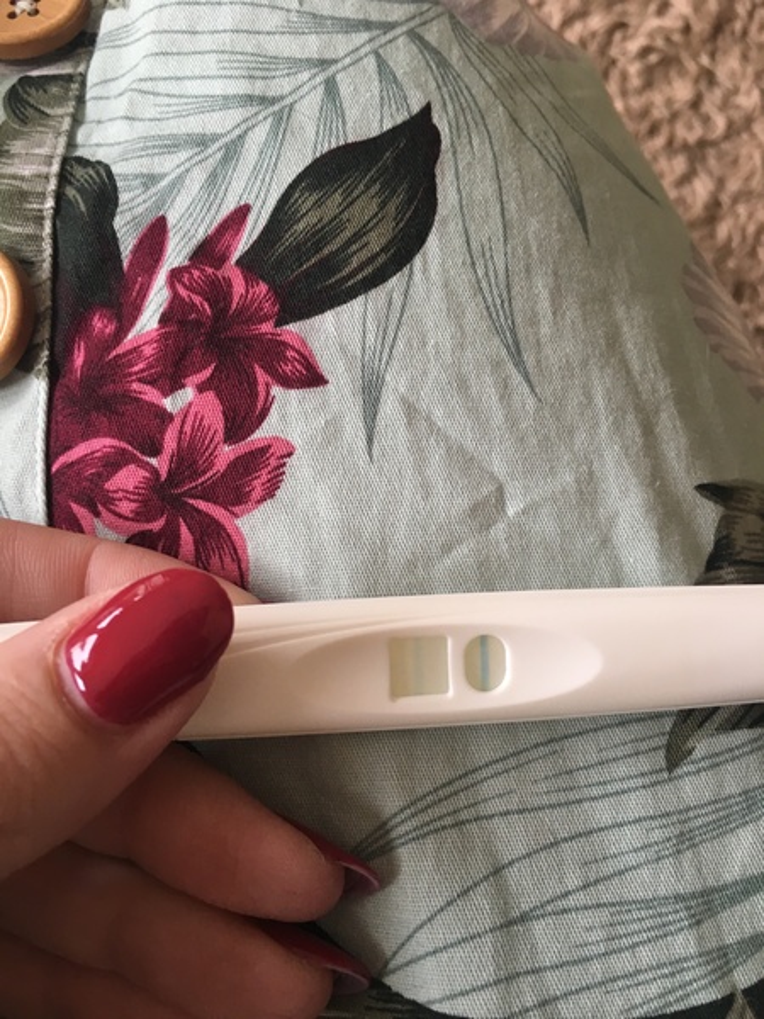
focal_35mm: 29
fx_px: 853
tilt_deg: -79.9
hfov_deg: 48.2
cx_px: 382
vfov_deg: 61.7
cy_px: 510
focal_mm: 4.15
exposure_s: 1/33
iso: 80
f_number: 2.2
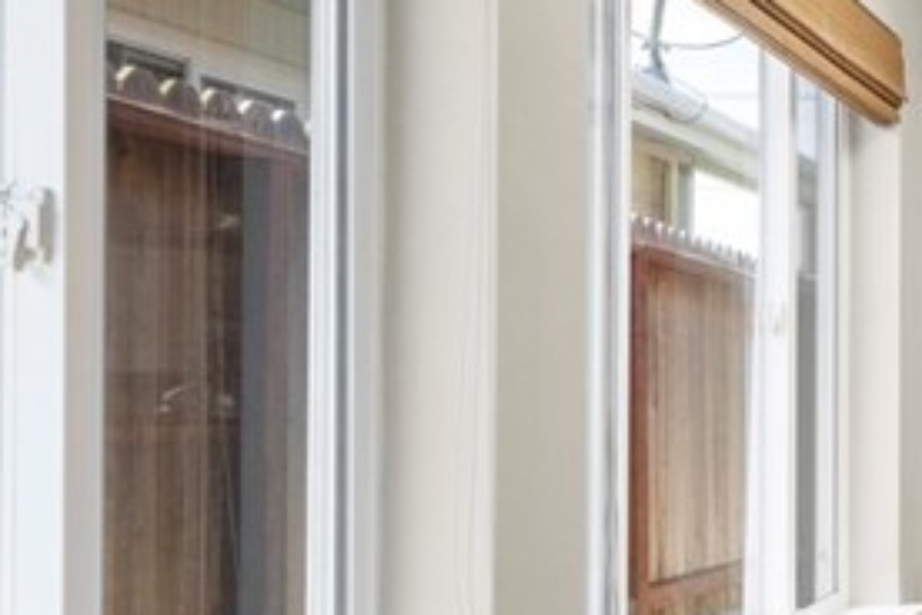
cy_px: 409
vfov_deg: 21.5
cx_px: 1677
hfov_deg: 21.0
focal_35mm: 63
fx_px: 1613
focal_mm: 17
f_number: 7.1
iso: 640
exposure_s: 1/100
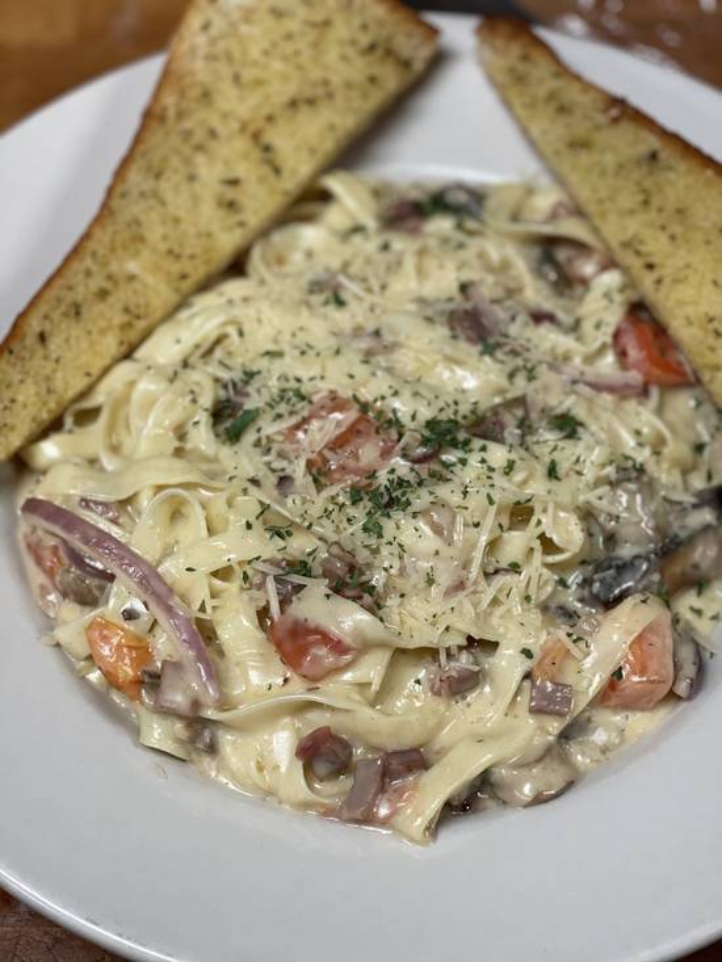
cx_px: 361
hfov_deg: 22.9
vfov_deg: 30.3
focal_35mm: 64
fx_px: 1779
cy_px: 481
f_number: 2.2
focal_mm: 7.5
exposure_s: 1/40
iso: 125
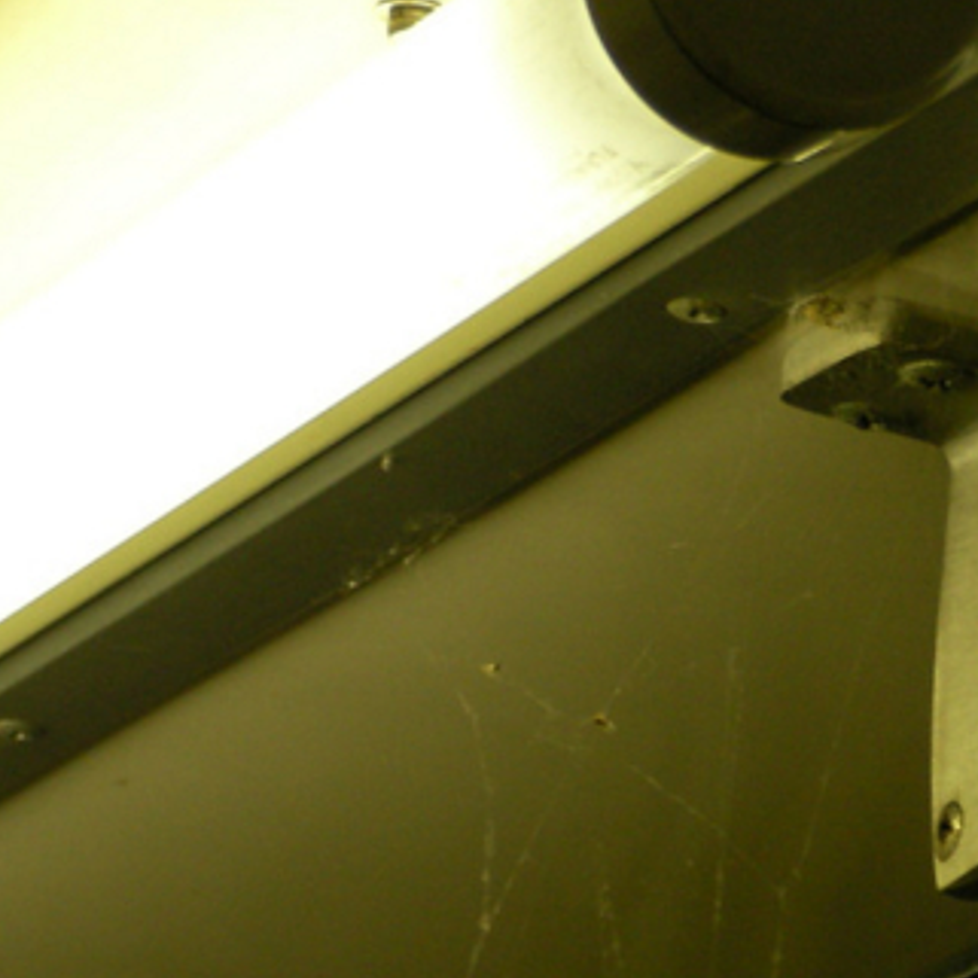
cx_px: 600
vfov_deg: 4.7
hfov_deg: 4.7
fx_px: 11955
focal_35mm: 374
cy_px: 902
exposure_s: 1/76
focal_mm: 26
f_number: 4.4
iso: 100
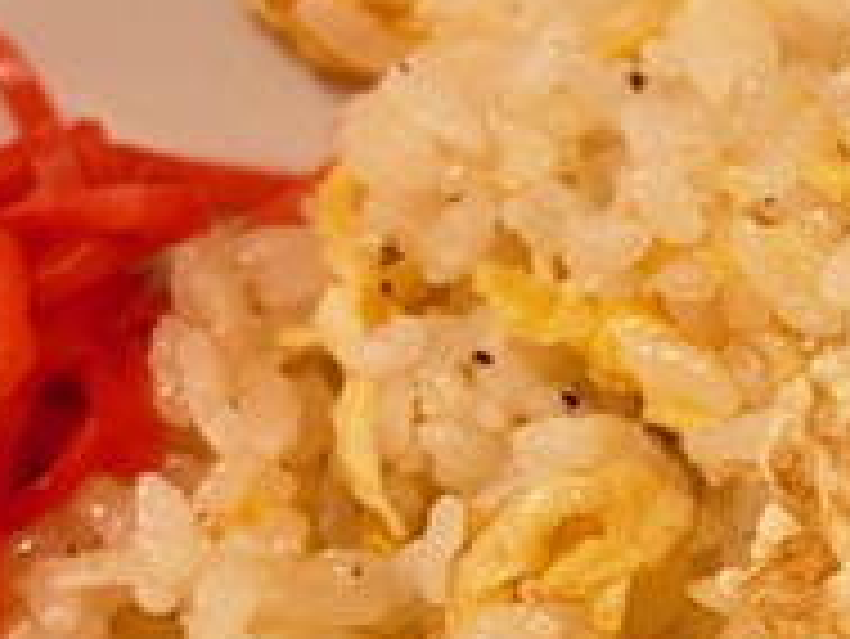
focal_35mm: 88
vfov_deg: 16.6
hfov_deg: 19.4
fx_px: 2162
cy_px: 562
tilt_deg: -60.4
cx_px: 1268
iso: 160
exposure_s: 1/50
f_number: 1.8
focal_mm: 4.25
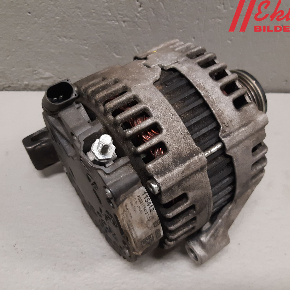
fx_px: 294
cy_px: 146
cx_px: 150
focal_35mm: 31
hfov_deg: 52.5
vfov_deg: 52.5
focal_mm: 3.93
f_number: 1.7
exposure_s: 1/50
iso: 160
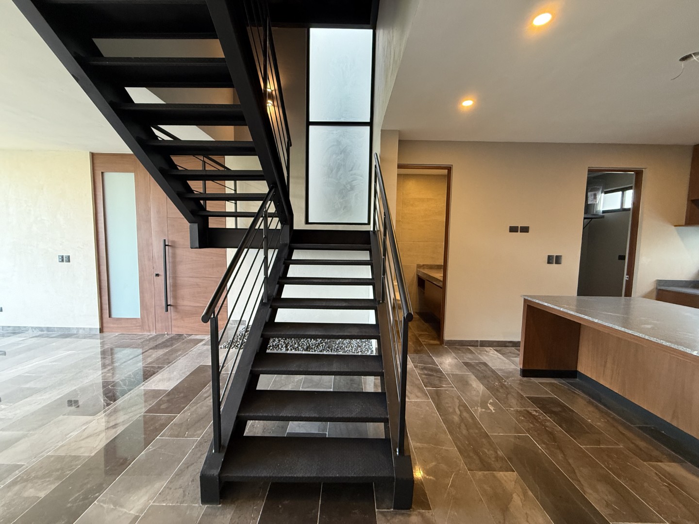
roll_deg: -0.6
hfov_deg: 102.1
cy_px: 262
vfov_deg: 85.7
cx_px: 350
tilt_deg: -3.2
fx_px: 283
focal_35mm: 14
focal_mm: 2.22
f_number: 2.2
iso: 400
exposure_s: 1/60
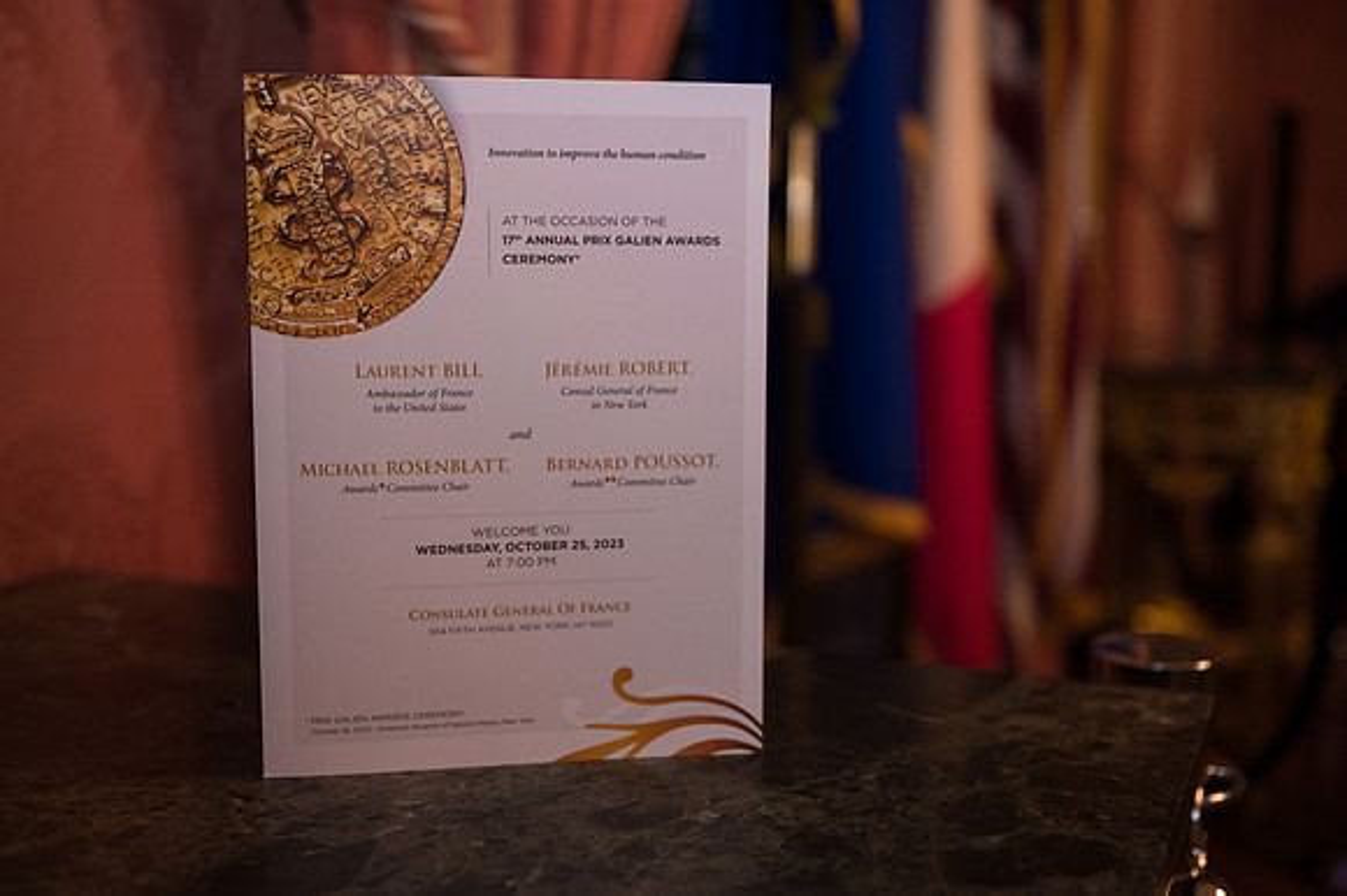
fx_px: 1521
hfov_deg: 47.8
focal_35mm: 41
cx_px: 673
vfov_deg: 32.8
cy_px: 443
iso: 1600
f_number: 3.2
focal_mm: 40
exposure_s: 1/200
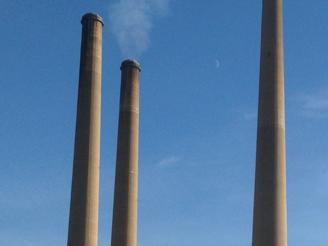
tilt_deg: +10.1
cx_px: 325
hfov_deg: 18.4
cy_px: 310
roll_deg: +1.8
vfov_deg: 13.7
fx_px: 985
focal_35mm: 104
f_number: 2.4
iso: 50
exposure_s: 1/1869
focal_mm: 4.12
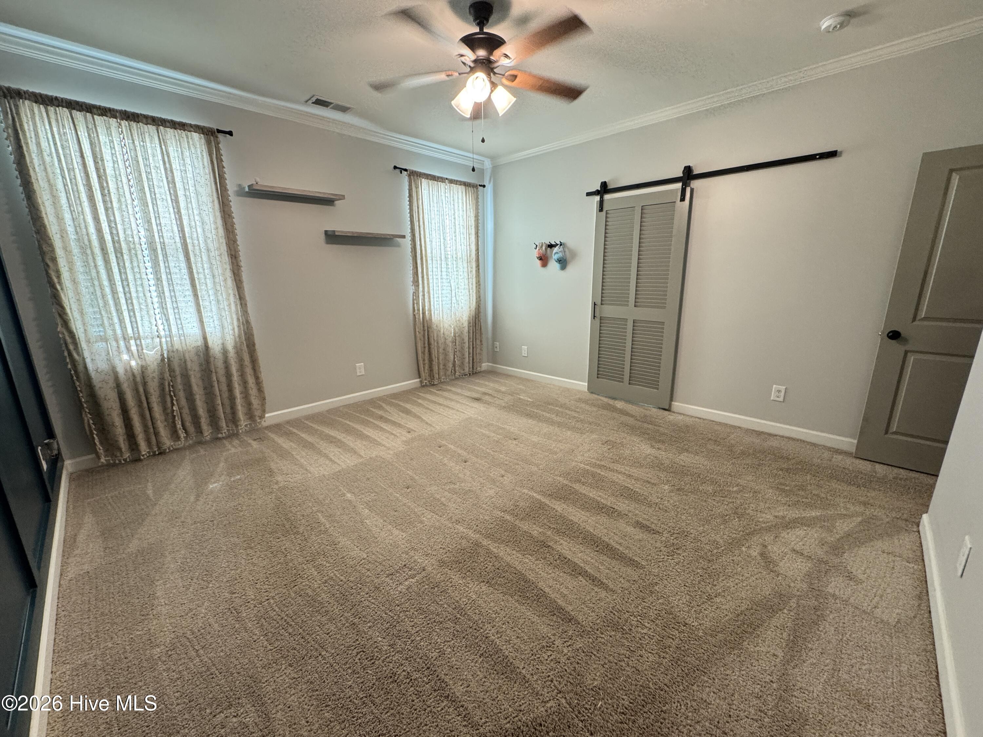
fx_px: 398
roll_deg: +0.6
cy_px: 368
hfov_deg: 102.1
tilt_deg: -14.3
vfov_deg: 85.7
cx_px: 492
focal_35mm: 14
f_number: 2.2
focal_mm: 2.22
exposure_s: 1/60
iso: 250
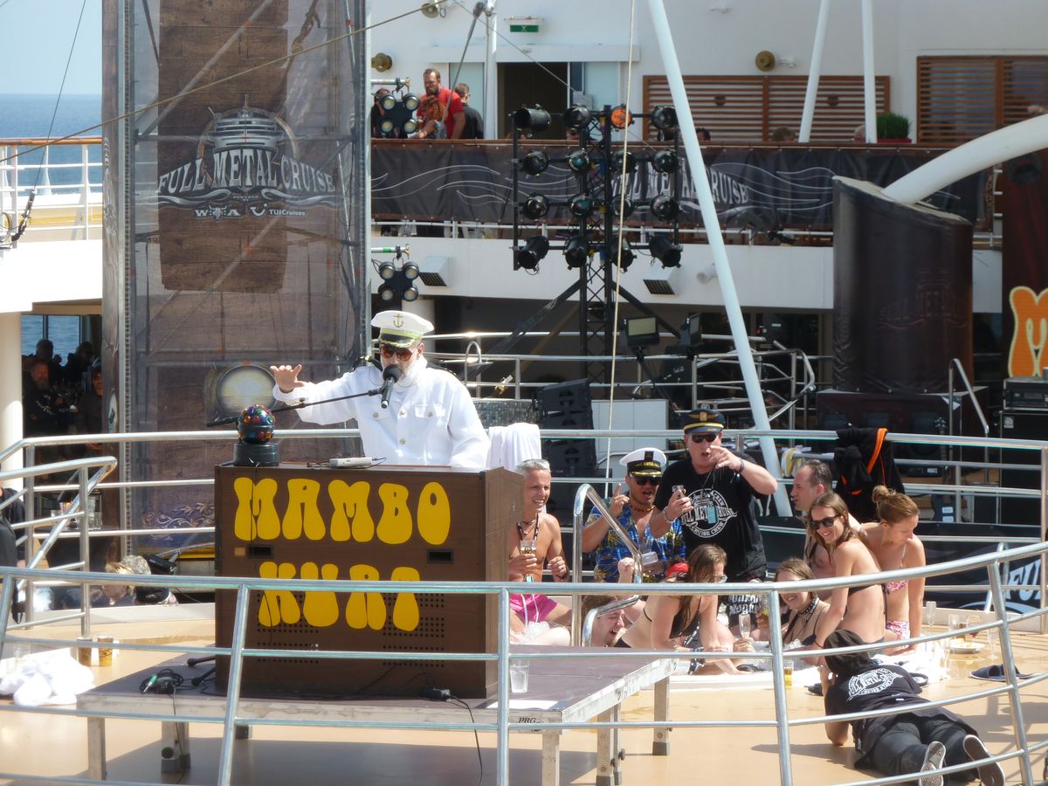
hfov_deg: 12.5
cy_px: 393
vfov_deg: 9.4
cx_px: 524
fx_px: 4783
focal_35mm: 158
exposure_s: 1/320
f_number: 4.5
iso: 80
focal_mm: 25.9
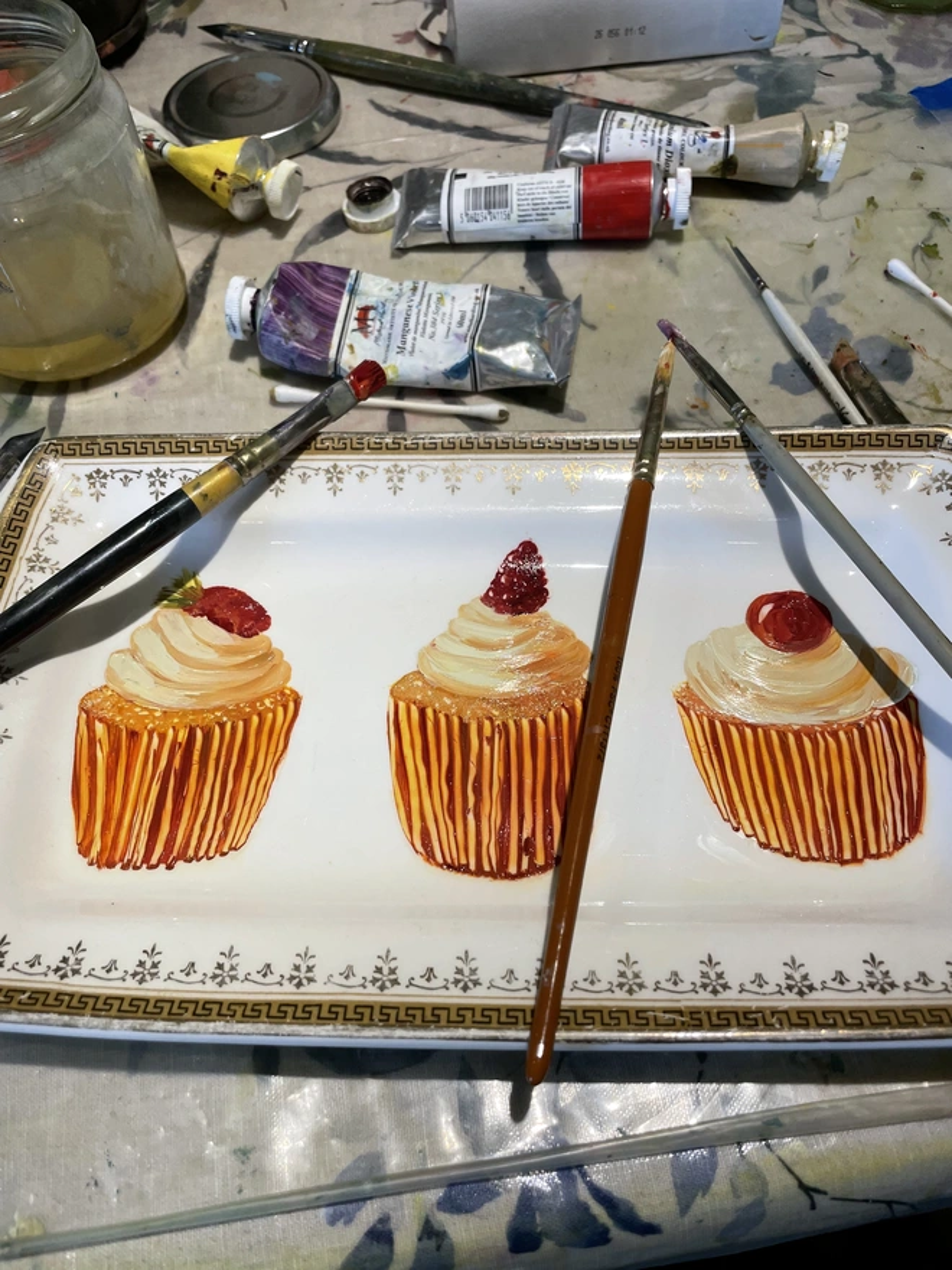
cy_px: 635
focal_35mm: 26
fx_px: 953
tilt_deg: -56.0
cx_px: 476
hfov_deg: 53.1
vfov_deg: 67.3
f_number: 1.6
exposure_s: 1/100
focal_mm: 4.2
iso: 64
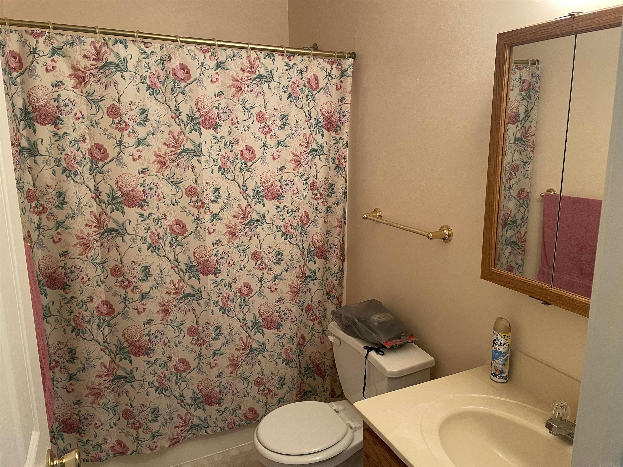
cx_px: 312
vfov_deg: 53.1
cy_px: 234
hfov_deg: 67.3
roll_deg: +0.8
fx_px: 468
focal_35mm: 26
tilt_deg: -11.1
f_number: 1.6
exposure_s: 1/60
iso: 160
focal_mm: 4.2
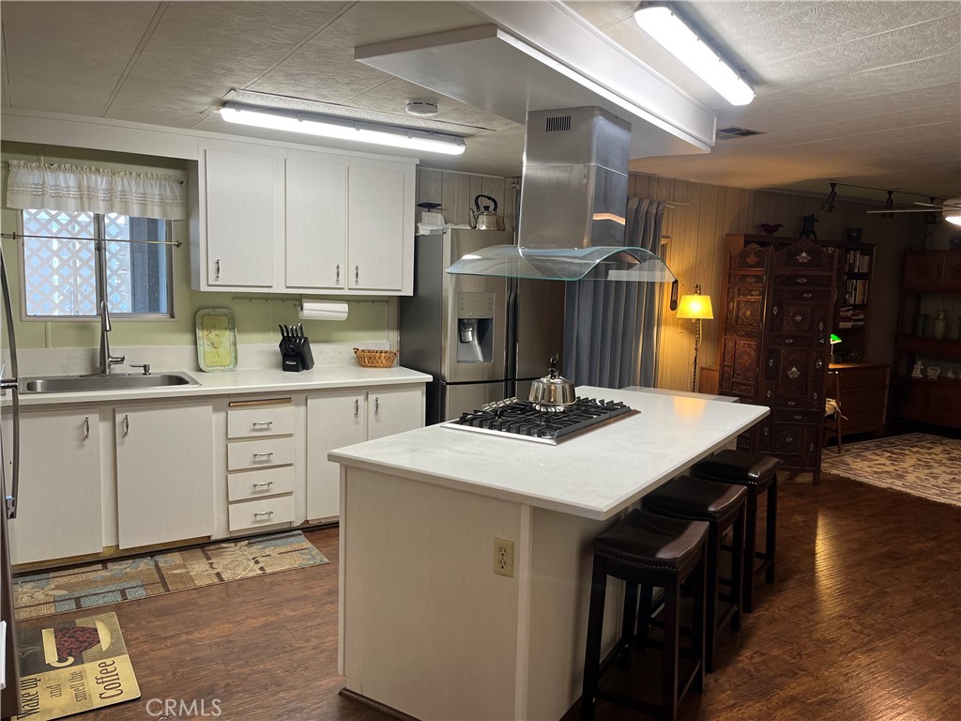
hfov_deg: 67.3
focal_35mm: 26
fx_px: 722
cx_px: 480
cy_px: 360
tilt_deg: -8.0
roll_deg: -2.4
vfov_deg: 53.1
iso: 125
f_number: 1.6
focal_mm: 5.1
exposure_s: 1/120
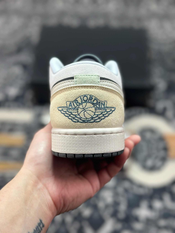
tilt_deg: -55.9
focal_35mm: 48
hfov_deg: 30.3
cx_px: 88
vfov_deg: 39.7
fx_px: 324
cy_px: 116
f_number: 1.78
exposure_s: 1/704
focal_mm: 6.86
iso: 80
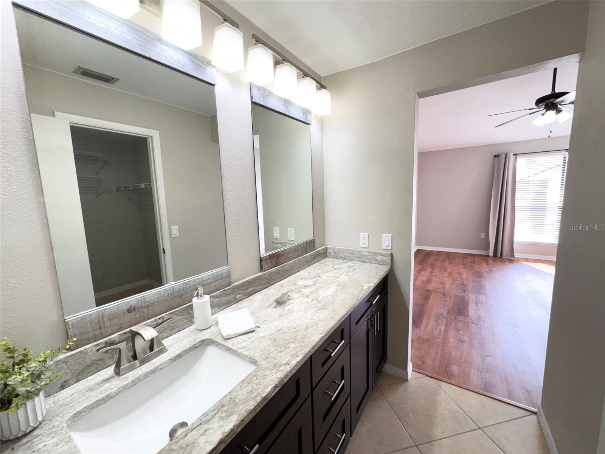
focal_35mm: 14
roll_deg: +2.1
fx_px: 245
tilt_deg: -7.2
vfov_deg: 85.7
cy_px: 227
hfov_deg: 102.1
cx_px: 302
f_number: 2.2
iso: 80
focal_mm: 2.22
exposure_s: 1/120
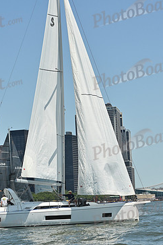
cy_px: 117
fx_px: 890
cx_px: 58
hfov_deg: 10.5
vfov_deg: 15.6
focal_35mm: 131
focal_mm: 82
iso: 320
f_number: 10
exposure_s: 1/1600
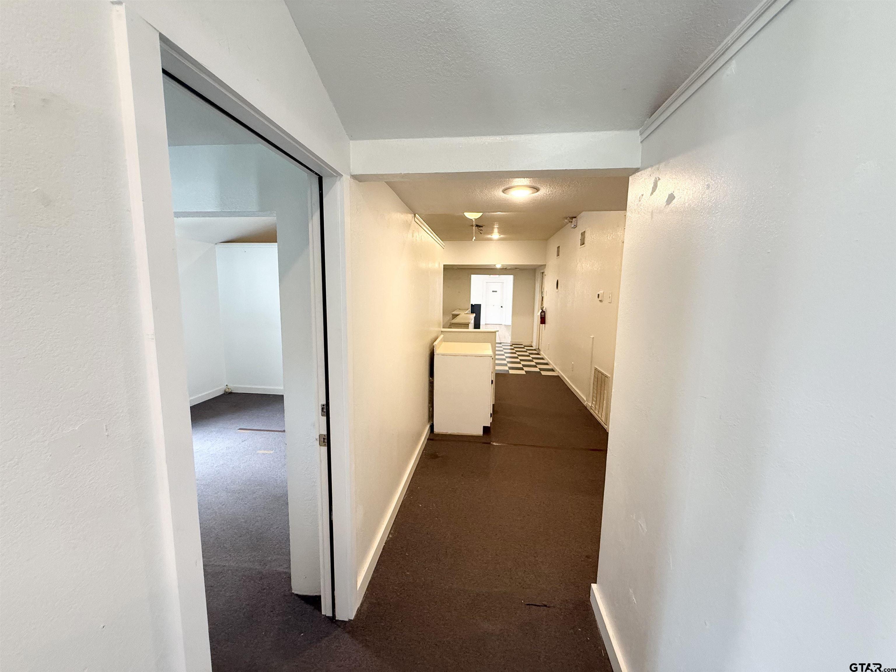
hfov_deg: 102.1
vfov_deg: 85.7
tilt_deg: -7.6
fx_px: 362
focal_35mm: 14
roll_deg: +0.6
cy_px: 336
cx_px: 448
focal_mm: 2.22
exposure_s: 1/60
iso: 250
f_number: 2.2
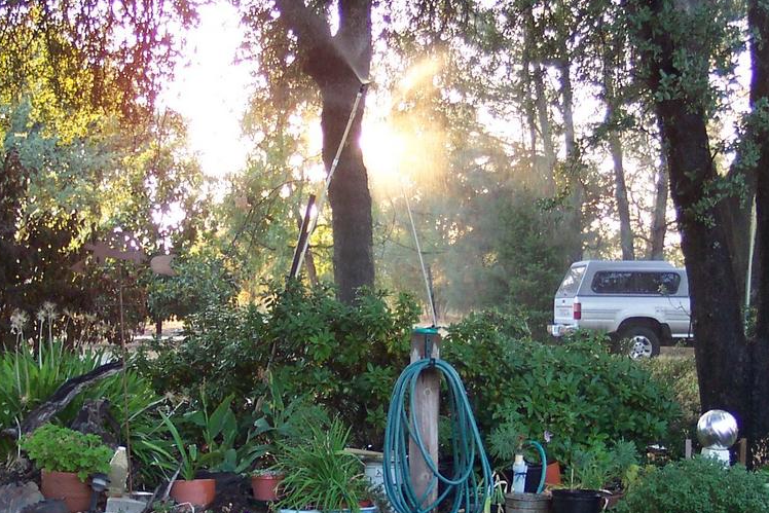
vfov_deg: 20.9
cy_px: 340
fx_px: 1389
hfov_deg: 30.9
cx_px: 466
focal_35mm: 65
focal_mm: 8
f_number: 2.8
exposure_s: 1/45
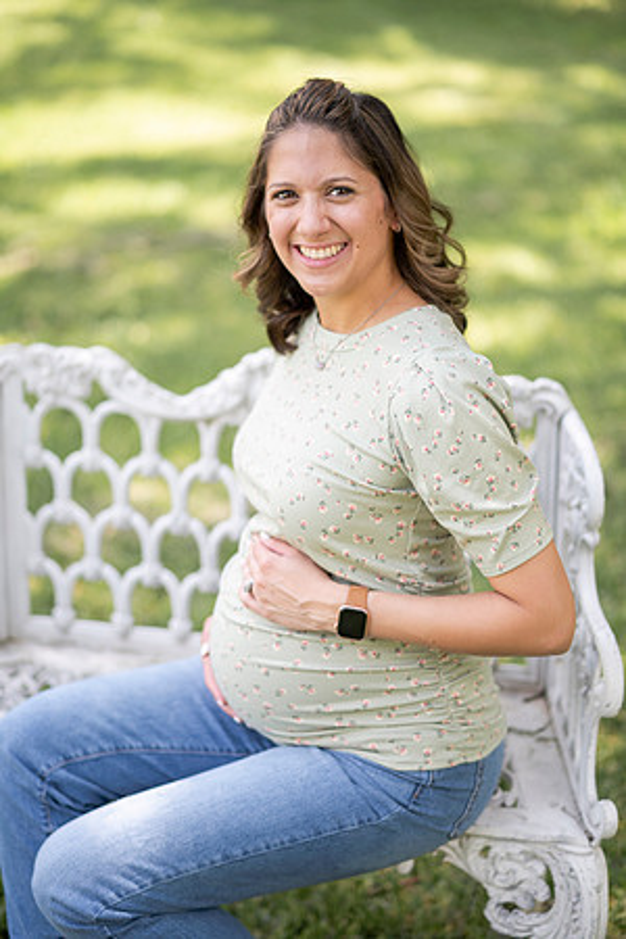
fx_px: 2217
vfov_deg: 23.9
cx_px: 313
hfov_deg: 16.1
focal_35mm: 85
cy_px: 470
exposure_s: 1/1250
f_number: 2
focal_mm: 85
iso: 320
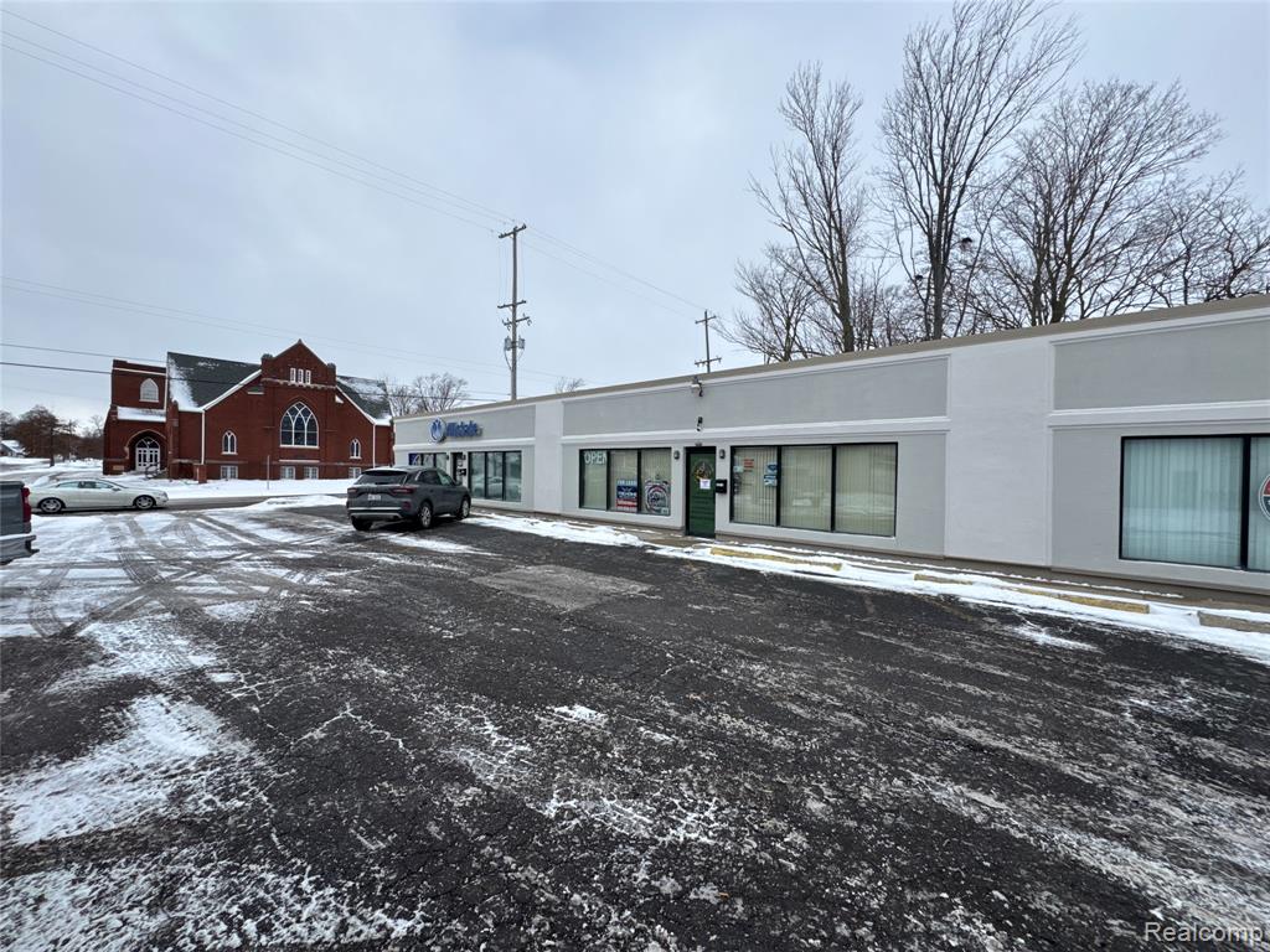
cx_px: 635
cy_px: 476
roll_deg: -0.1
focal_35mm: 14
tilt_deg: +0.1
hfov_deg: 102.1
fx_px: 514
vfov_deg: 85.7
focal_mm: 2.22
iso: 50
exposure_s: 1/1346
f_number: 2.2
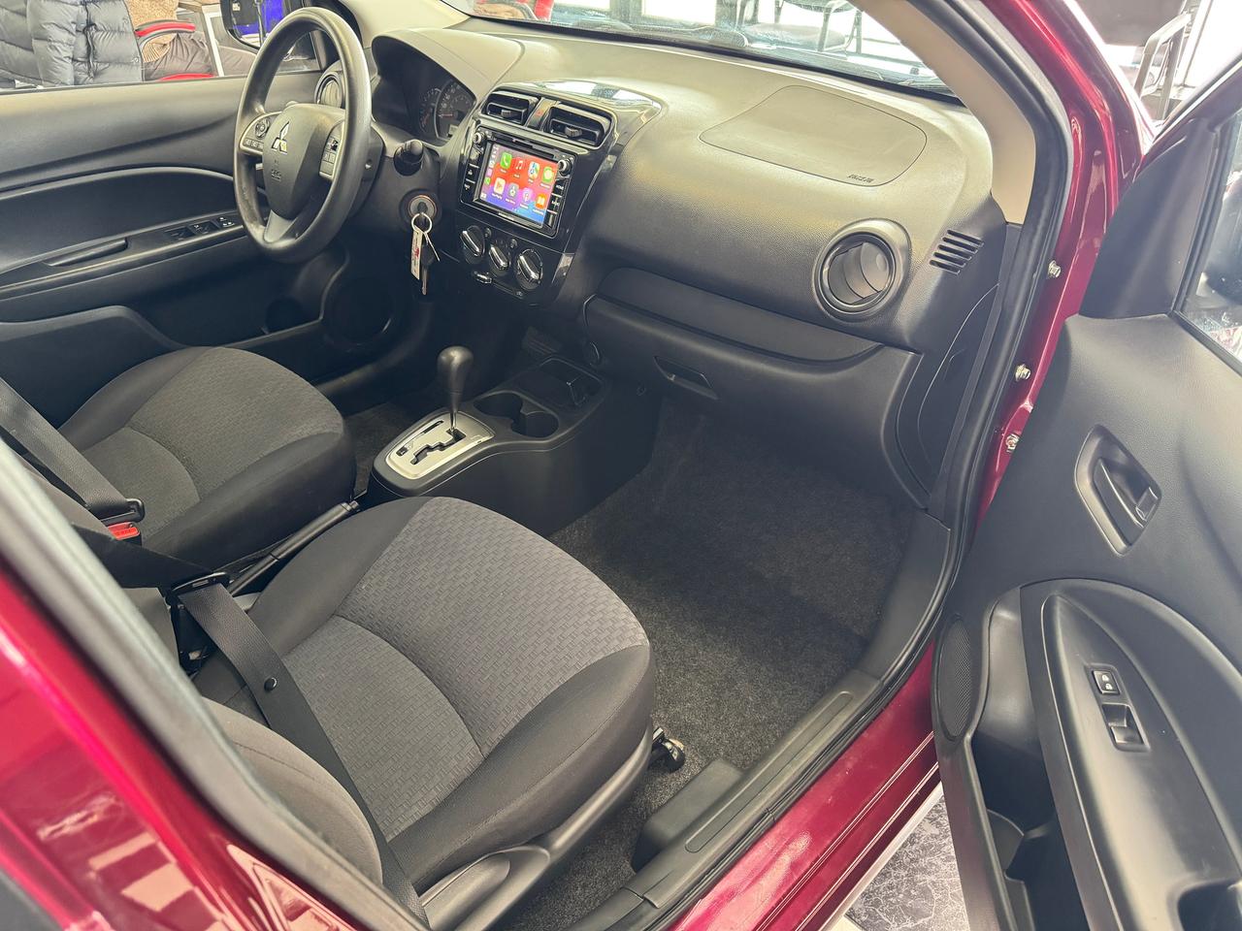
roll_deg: +0.1
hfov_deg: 71.6
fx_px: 861
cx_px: 621
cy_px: 466
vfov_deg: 56.8
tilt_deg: -35.6
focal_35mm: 24
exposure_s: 1/60
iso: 500
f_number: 1.78
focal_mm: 6.76
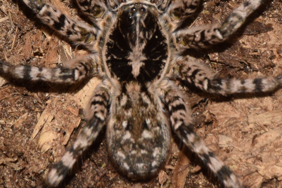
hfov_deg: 7.8
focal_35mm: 264
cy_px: 71
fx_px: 2067
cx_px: 142
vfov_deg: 5.2
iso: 500
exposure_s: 1/160
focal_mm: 140
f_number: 14
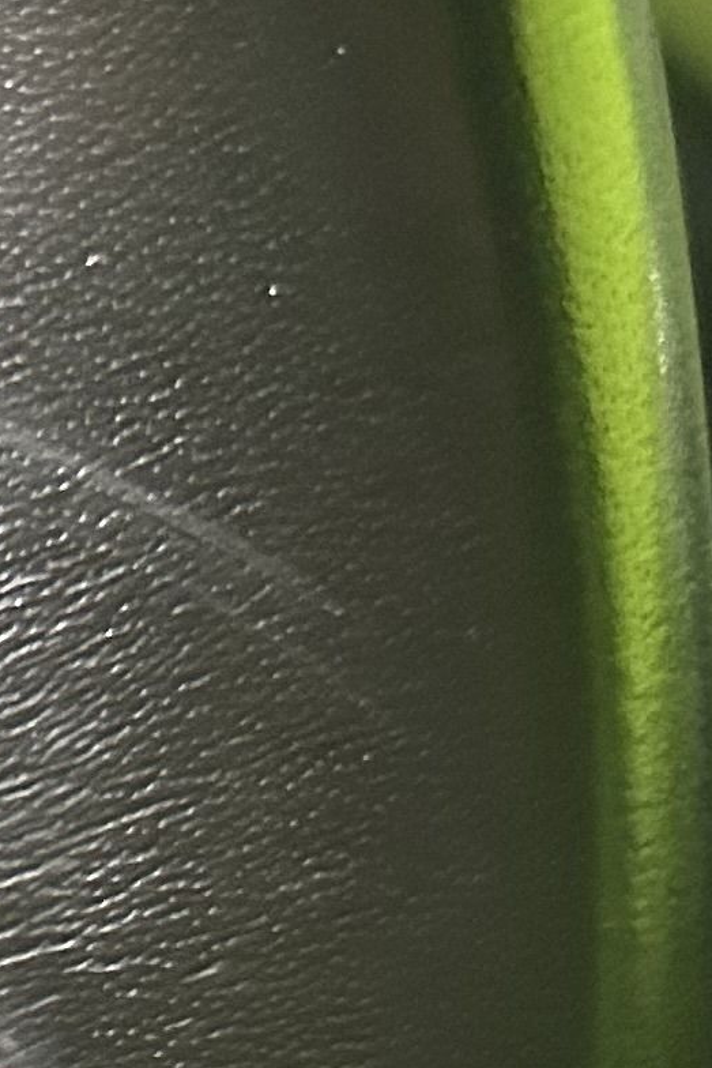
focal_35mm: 139
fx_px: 4122
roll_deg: -3.1
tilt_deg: -36.4
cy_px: 1114
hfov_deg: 8.3
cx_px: -1444
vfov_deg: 14.5
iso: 500
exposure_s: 1/33
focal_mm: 5.7
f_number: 1.5
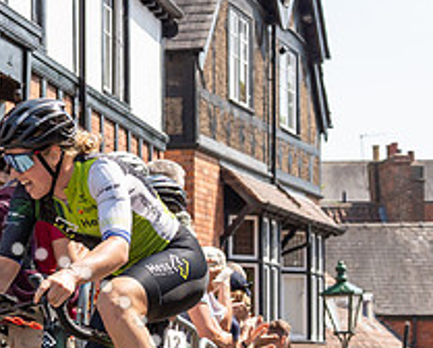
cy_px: 325
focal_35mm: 151
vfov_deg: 10.2
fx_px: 1939
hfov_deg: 12.7
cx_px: 67
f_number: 3.5
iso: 160
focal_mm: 38
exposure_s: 1/2500
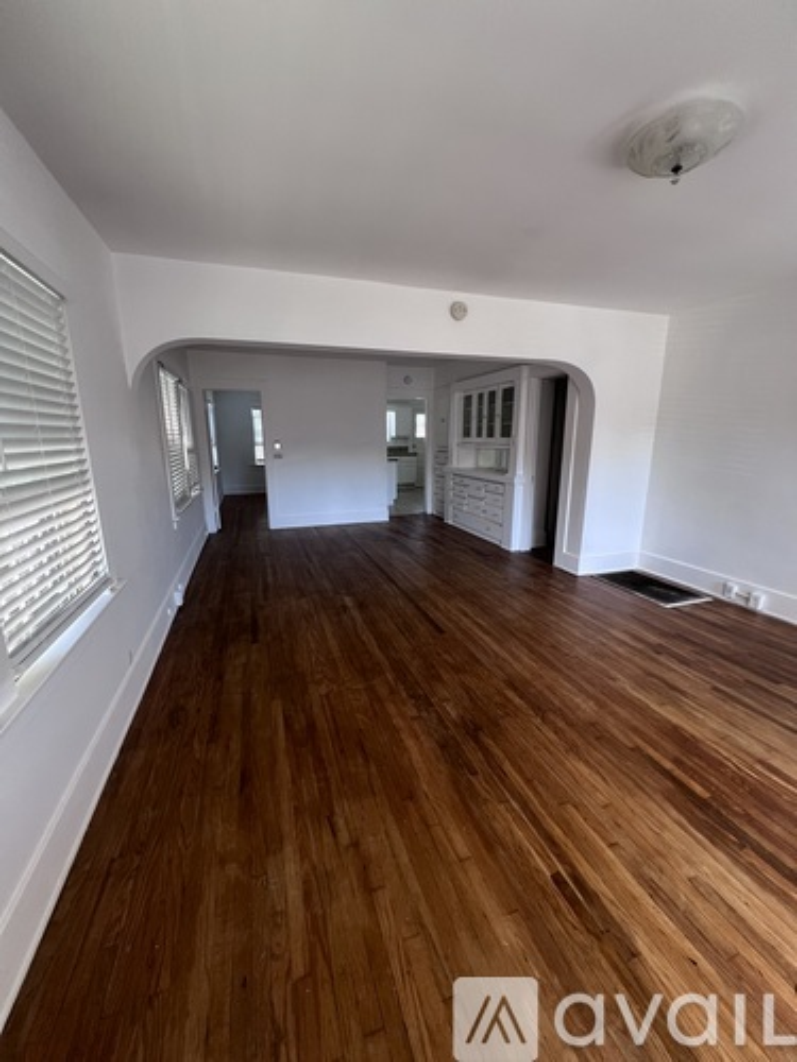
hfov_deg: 89.9
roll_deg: +0.5
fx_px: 399
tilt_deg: -13.0
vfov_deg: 106.2
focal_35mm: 13
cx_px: 398
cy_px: 531
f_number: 1.8
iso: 250
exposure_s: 1/93
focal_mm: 1.57
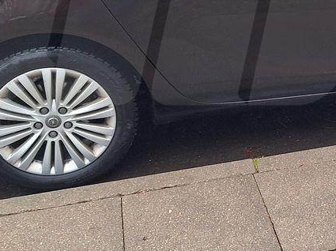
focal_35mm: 65
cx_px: 293
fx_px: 630
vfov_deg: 22.0
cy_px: 20
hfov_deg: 28.8
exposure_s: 1/50
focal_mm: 5.54
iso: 64
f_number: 1.8
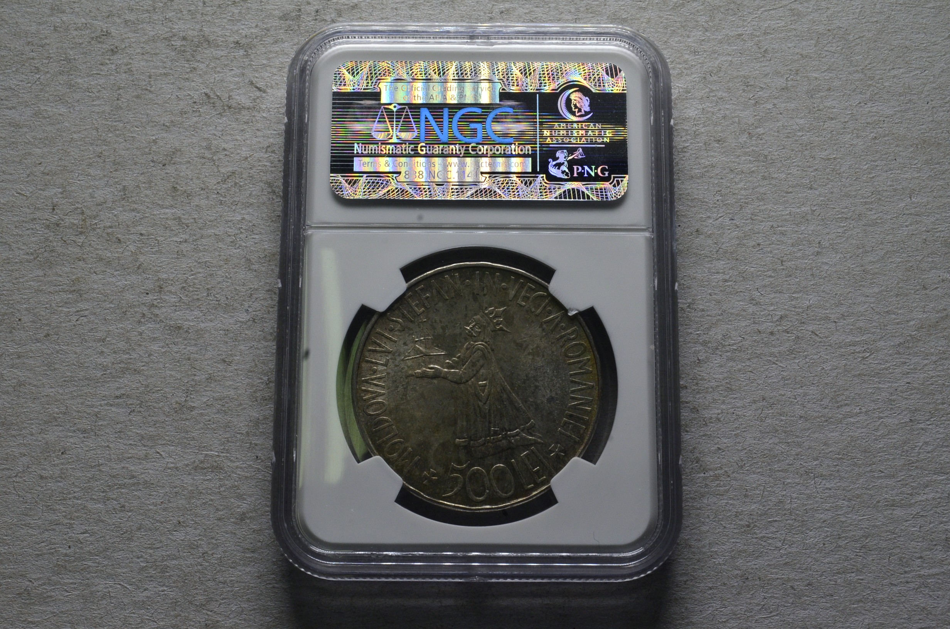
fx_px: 1264
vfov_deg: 28.0
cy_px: 314
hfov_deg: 41.2
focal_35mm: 48
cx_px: 475
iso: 400
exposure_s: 1/250
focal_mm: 32
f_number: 14
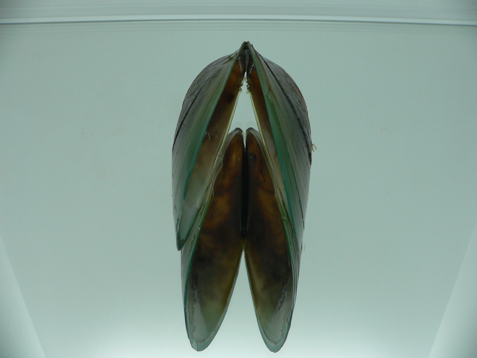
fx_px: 482
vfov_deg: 40.7
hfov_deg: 52.6
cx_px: 238
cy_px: 179
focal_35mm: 35
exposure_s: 1/60
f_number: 2.8
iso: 80
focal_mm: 4.6
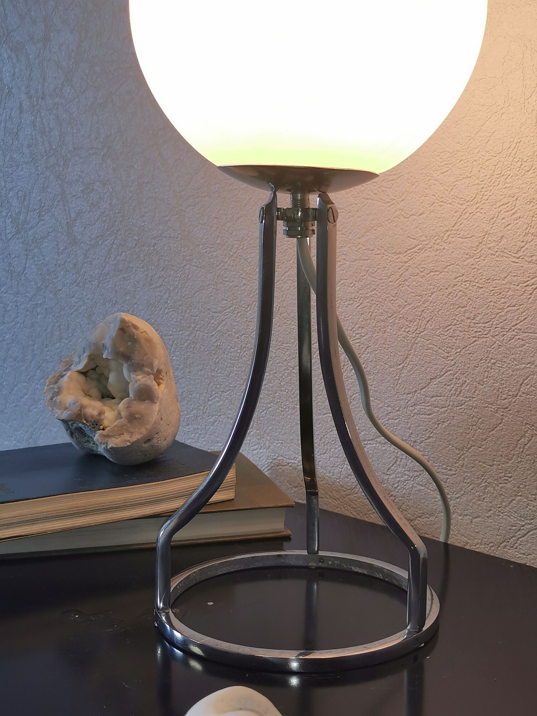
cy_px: 358
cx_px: 268
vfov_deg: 41.2
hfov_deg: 31.5
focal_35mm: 46
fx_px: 951
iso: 64
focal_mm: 5.58
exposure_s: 1/100
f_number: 1.8
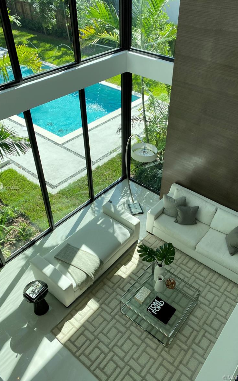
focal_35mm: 28
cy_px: 188
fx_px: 291
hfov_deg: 44.4
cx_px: 135
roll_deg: -2.2
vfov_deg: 66.5
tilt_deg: -39.0
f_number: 1.8
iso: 32
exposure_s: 1/1093
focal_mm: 4.25
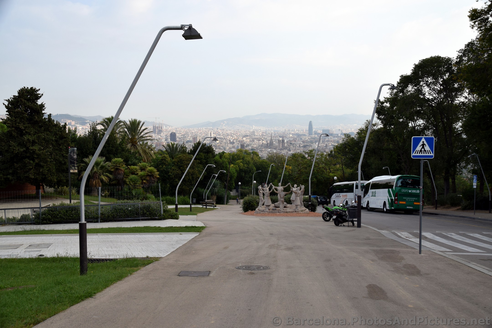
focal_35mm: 39
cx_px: 246
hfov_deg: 49.6
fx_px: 533
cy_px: 164
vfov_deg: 34.2
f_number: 9
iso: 200
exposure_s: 1/320
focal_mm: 26
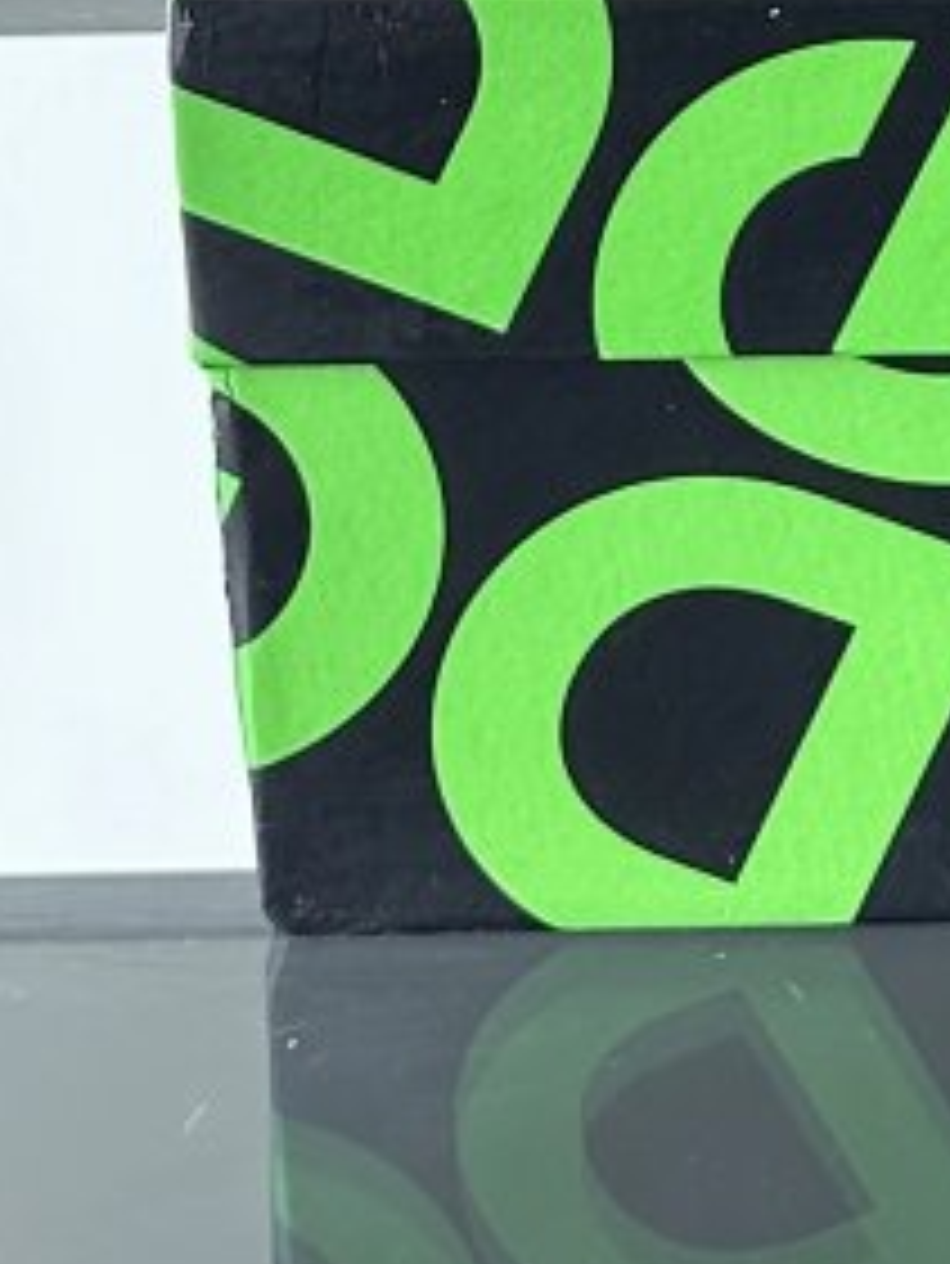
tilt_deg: -21.2
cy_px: -1014
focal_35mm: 182
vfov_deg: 10.2
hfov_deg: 7.9
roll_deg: -0.9
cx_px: 1625
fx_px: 6655
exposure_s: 1/175
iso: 64
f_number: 1.78
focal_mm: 6.86
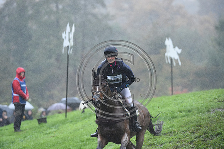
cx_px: 112
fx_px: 1928
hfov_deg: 6.7
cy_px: 74
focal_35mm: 310
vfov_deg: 4.4
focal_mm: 310
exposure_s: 1/1000
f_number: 5.6
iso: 1600
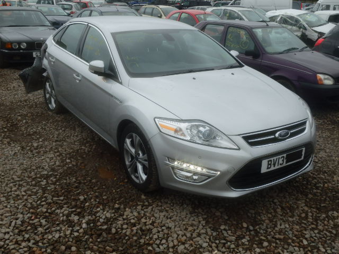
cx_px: 170
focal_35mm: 36
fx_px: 353
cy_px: 127
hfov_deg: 51.4
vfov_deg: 39.7
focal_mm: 6.4
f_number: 4.5
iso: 125
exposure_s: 1/125
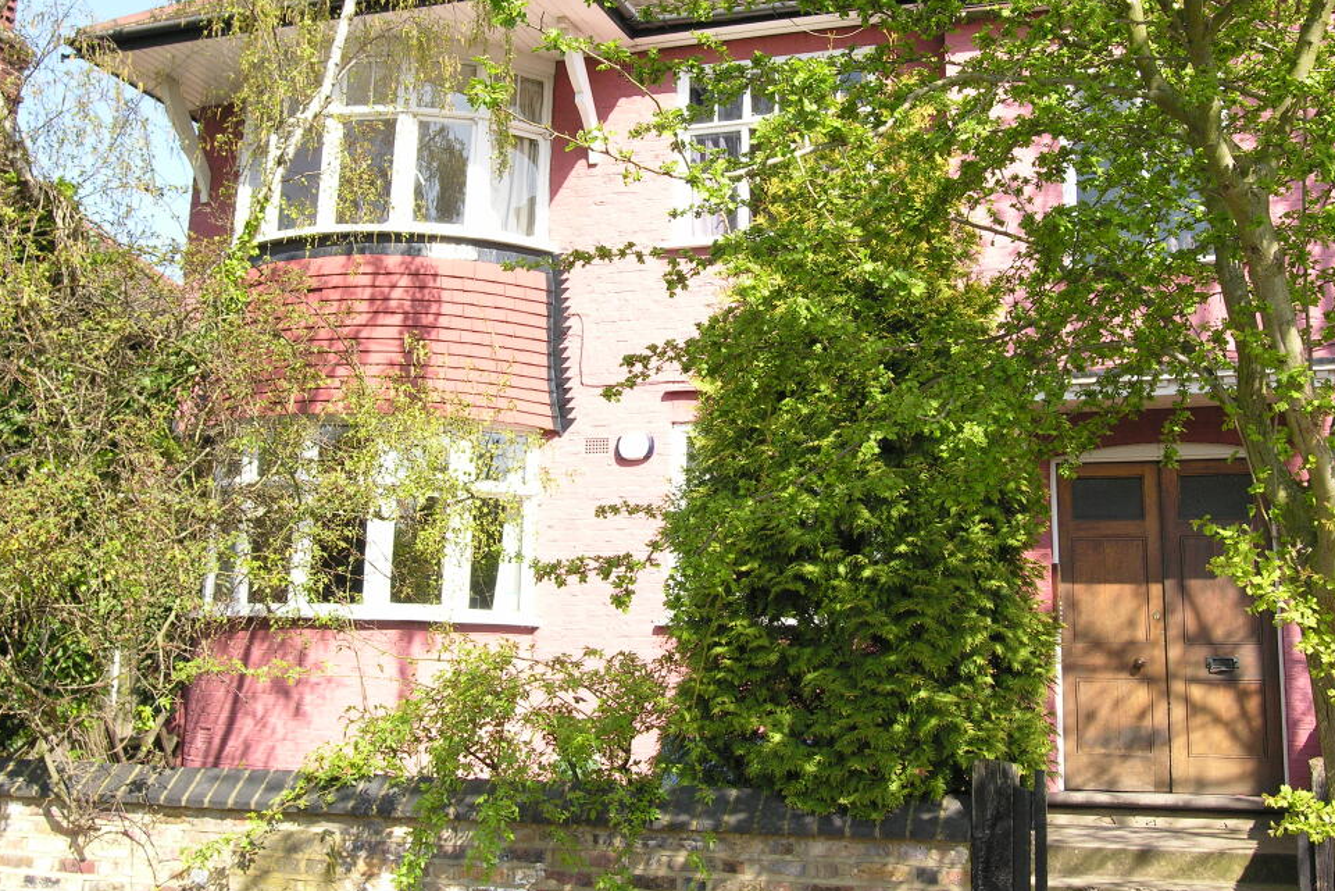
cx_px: 683
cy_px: 364
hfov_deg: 47.4
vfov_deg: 32.6
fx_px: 1521
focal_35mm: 41
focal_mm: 9.3
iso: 100
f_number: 4.3
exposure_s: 1/250
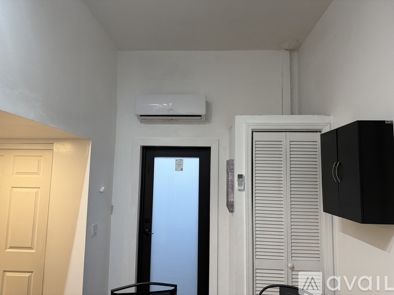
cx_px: 197
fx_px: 273
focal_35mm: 24
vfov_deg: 56.8
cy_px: 148
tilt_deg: +6.5
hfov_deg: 71.6
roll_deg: -0.9
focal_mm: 6.76
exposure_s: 1/120
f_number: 1.78
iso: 200
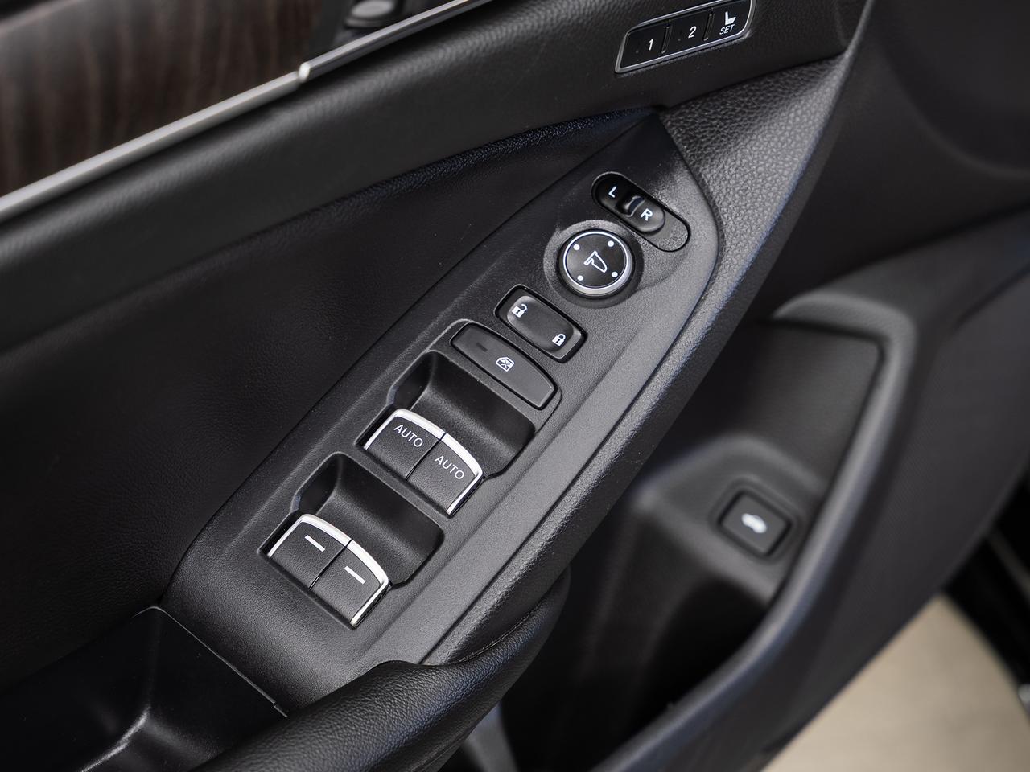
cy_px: 386
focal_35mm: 76
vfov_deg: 19.5
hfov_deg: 25.8
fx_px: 2253
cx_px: 515
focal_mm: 70
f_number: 5.6
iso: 100
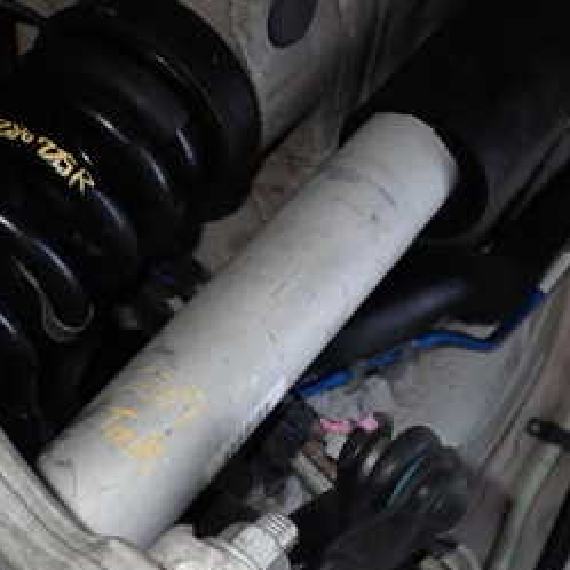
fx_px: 1192
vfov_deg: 26.8
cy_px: 350
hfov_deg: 26.8
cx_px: 238
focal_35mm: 64
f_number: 6.3
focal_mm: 5.4
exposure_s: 1/30
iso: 200
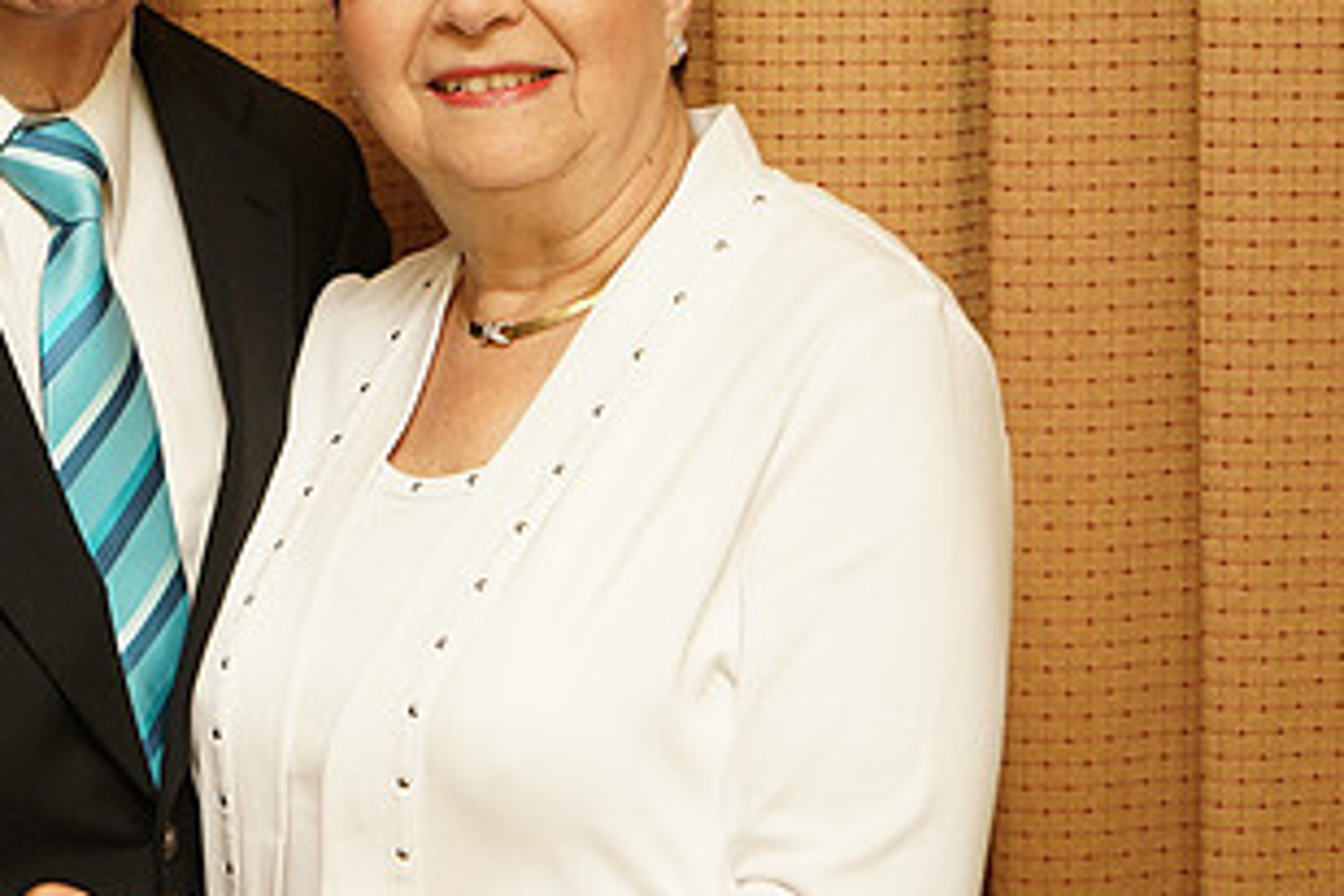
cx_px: 252
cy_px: 294
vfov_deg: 11.4
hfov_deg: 16.9
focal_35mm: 120
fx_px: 4480
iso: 500
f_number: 5.6
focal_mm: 64
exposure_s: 1/80
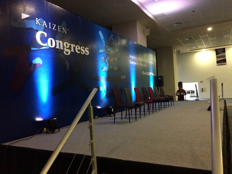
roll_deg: +2.9
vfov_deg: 48.2
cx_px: 116
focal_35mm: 29
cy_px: 87
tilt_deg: +0.5
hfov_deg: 61.7
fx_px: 194
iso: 320
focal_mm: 4.15
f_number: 2.2
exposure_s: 1/17
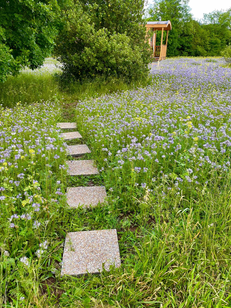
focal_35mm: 27
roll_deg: -1.2
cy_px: 156
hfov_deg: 51.3
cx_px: 118
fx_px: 240
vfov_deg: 65.3
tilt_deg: -23.4
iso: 32
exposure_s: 1/131
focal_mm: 4.2
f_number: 1.6
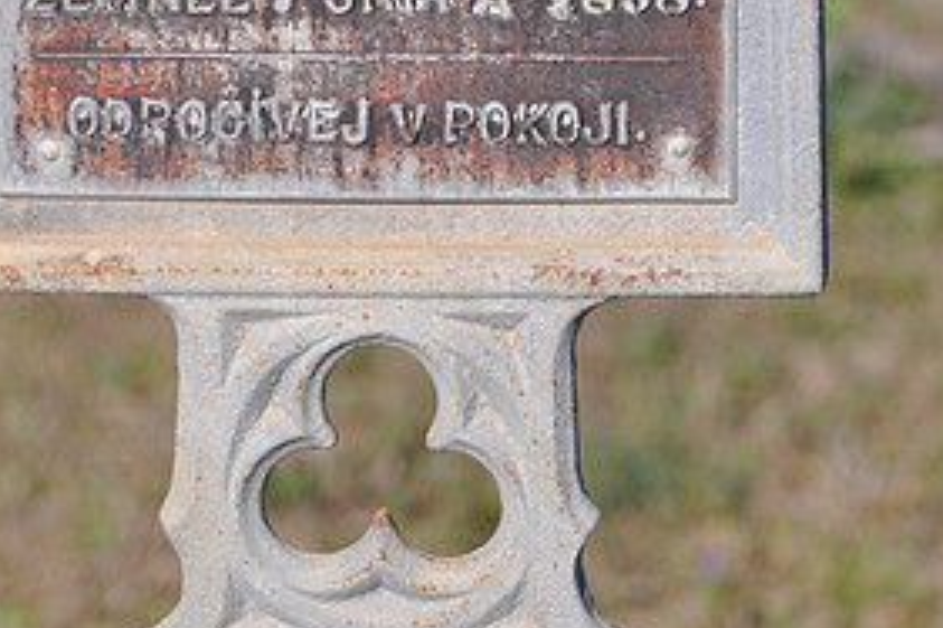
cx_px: 530
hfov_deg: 5.7
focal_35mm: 359
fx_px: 9398
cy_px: -2
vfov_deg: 3.8
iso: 200
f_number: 6
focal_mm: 116
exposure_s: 1/640
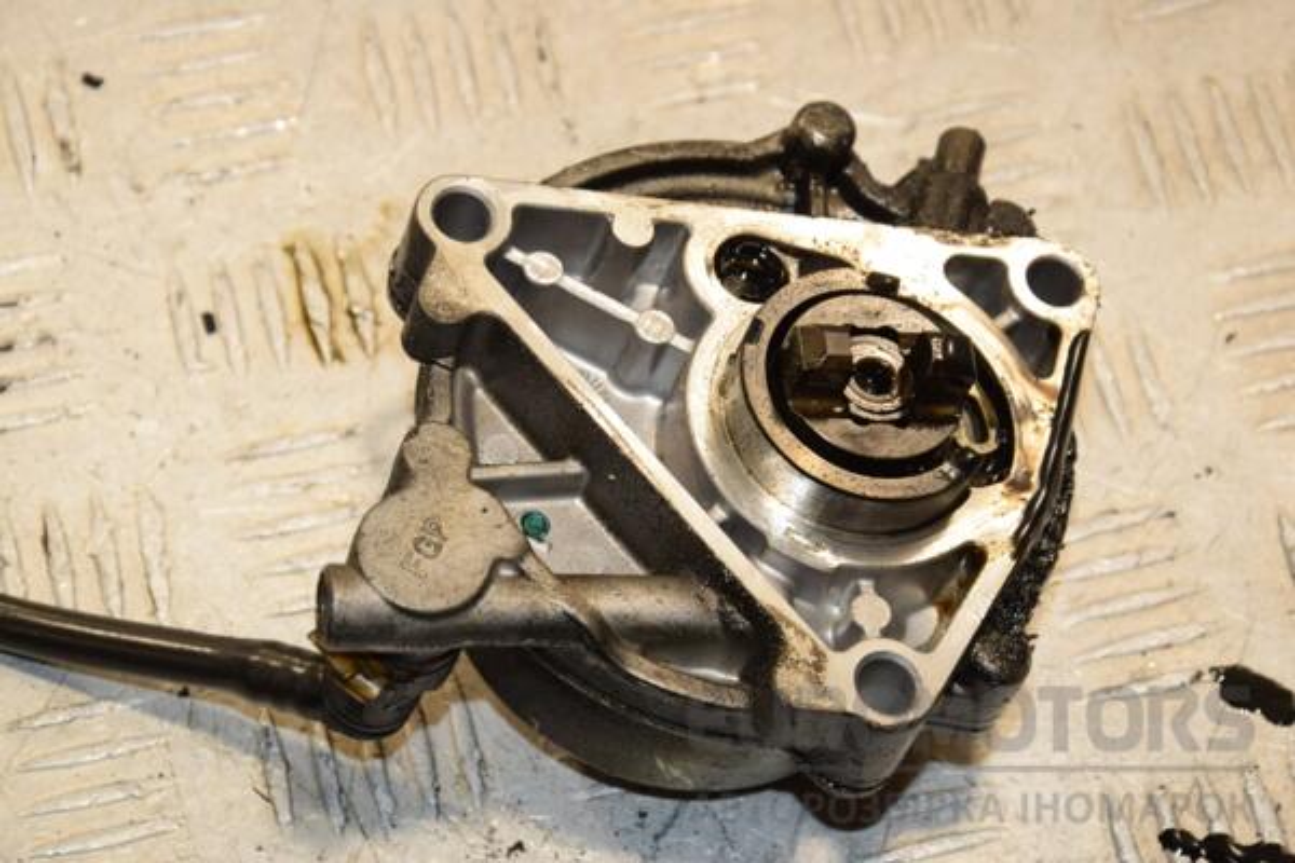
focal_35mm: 112
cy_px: 432
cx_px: 648
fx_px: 4047
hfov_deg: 18.2
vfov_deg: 12.2
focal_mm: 75
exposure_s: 1/200
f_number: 8
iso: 800
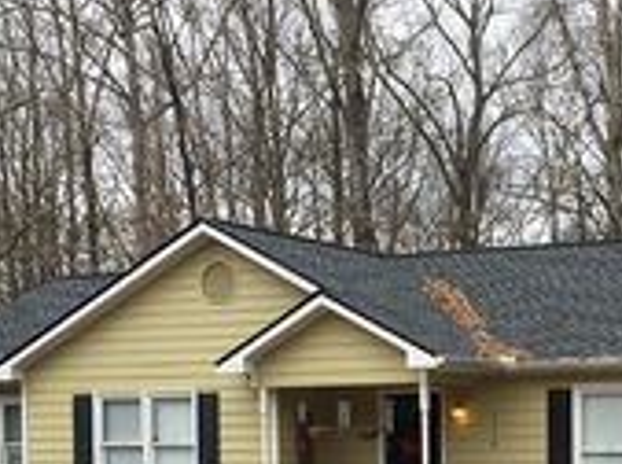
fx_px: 1542
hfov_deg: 22.3
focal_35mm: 86
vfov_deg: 16.6
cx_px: 552
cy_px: 514
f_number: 2.2
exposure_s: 1/249
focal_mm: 4.15
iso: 32
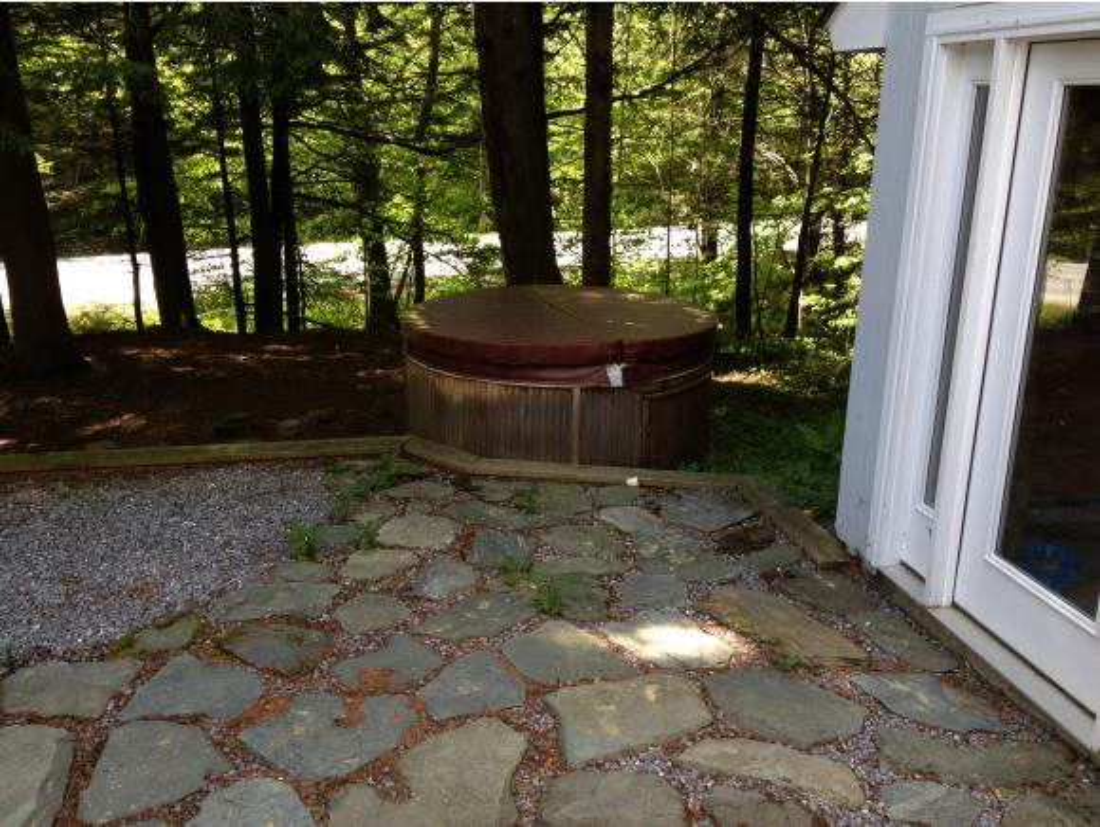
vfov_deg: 40.8
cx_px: 550
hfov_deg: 52.6
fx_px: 1113
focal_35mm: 35
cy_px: 414
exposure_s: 1/167
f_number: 2.4
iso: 50
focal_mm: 4.28
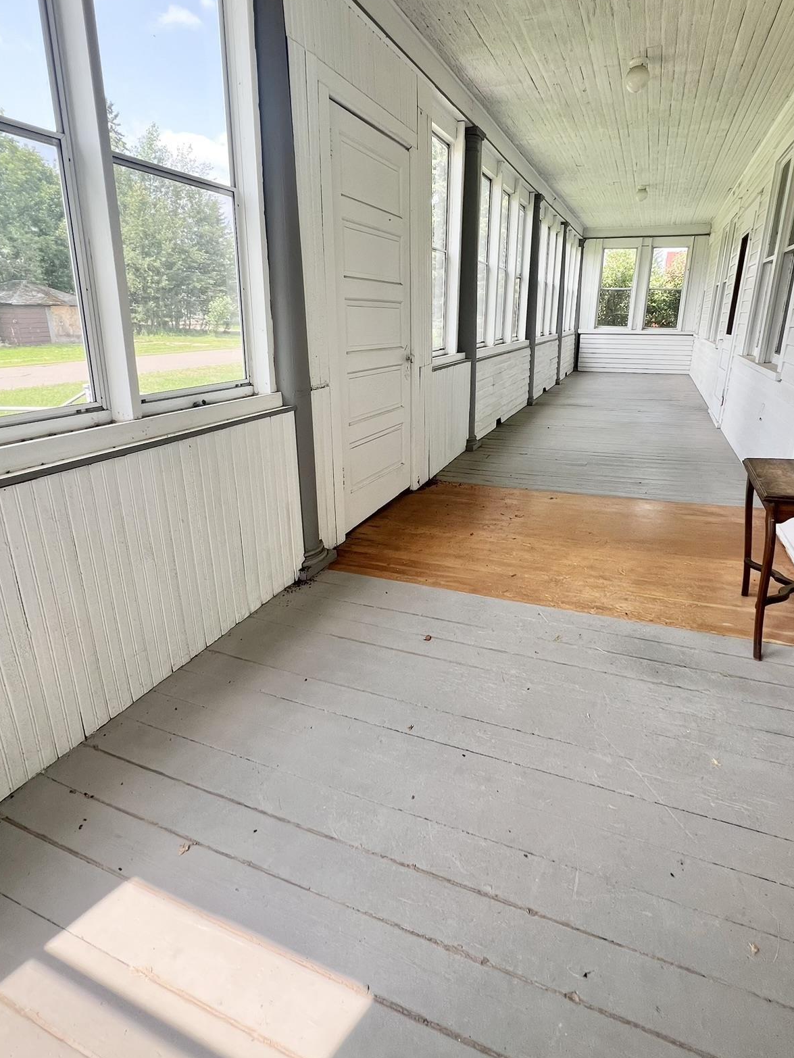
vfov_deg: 90.6
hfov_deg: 74.6
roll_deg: -0.2
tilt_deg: -15.9
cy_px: 466
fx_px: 520
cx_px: 426
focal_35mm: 17
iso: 32
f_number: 1.8
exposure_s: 1/145
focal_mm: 1.57
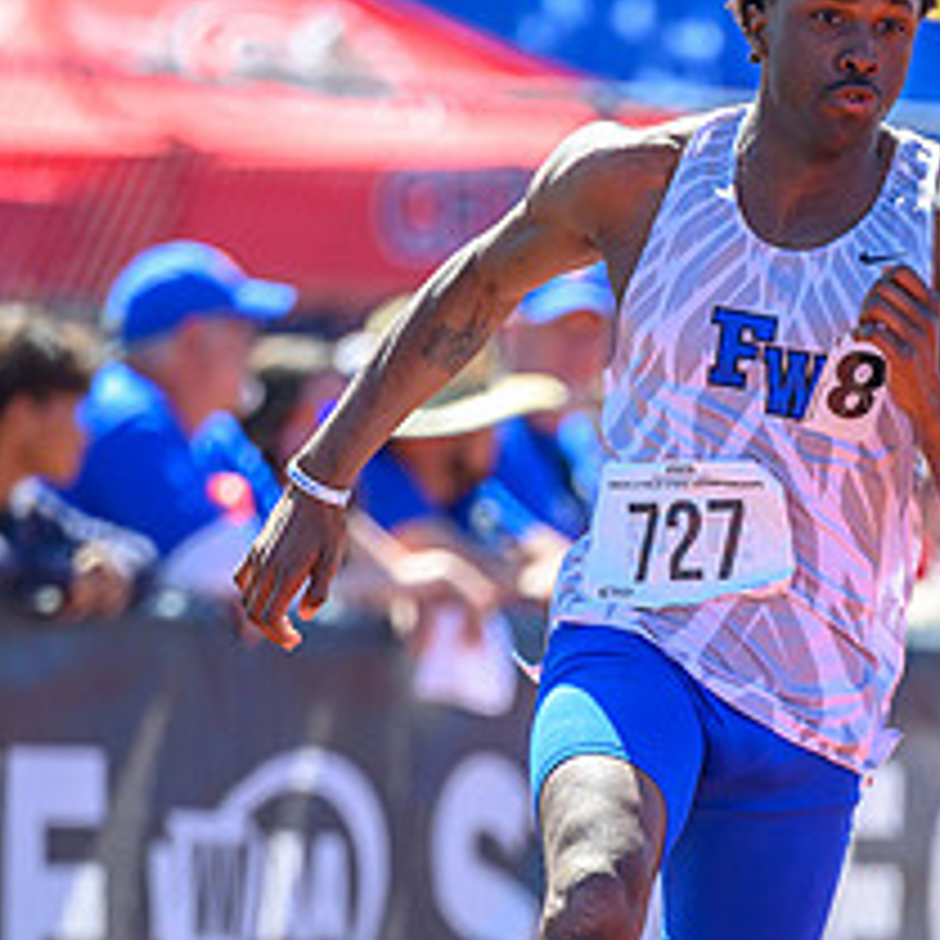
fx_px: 17481
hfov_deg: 3.1
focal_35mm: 569
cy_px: 768
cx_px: 671
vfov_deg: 3.1
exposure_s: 1/2500
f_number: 2.8
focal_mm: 200
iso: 400
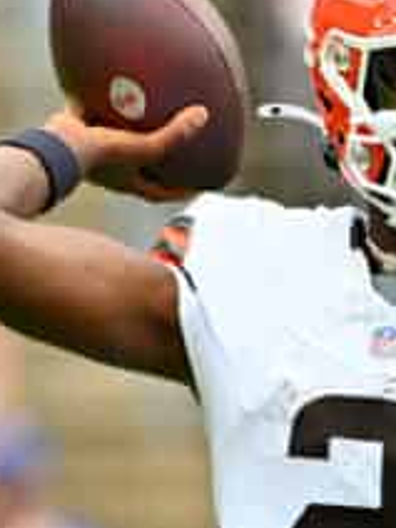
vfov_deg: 1.1
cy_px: 559
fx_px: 28340
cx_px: 384
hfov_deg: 0.8
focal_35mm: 1858
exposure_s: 1/2000
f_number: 4
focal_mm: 400
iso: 500
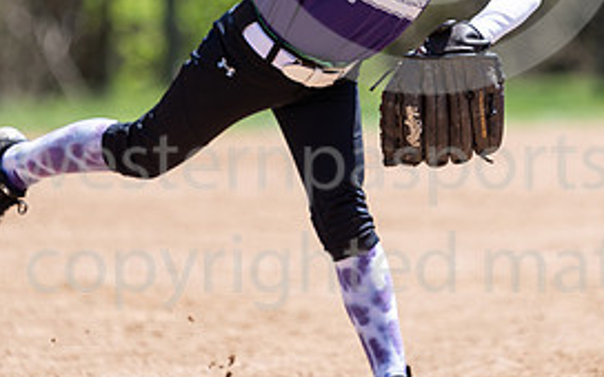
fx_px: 7144
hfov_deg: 4.8
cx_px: 406
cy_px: -32
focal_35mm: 434
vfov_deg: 3.0
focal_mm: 200
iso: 200
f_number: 3.2
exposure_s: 1/1600
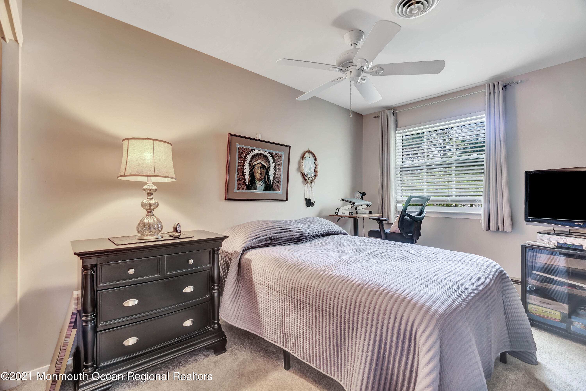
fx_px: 260
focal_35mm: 16
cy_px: 196
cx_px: 293
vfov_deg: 73.7
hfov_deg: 96.7
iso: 200
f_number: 8
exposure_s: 1.3
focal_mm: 16
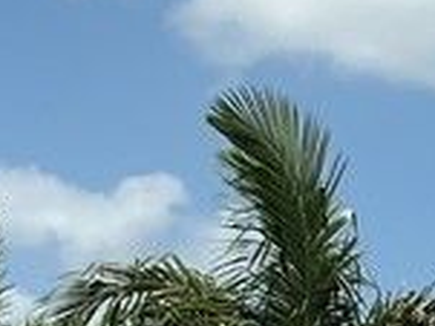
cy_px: 586
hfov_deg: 9.6
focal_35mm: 197
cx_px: 772
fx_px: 2474
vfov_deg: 7.3
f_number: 1.8
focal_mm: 3
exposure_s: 1/2538
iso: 25
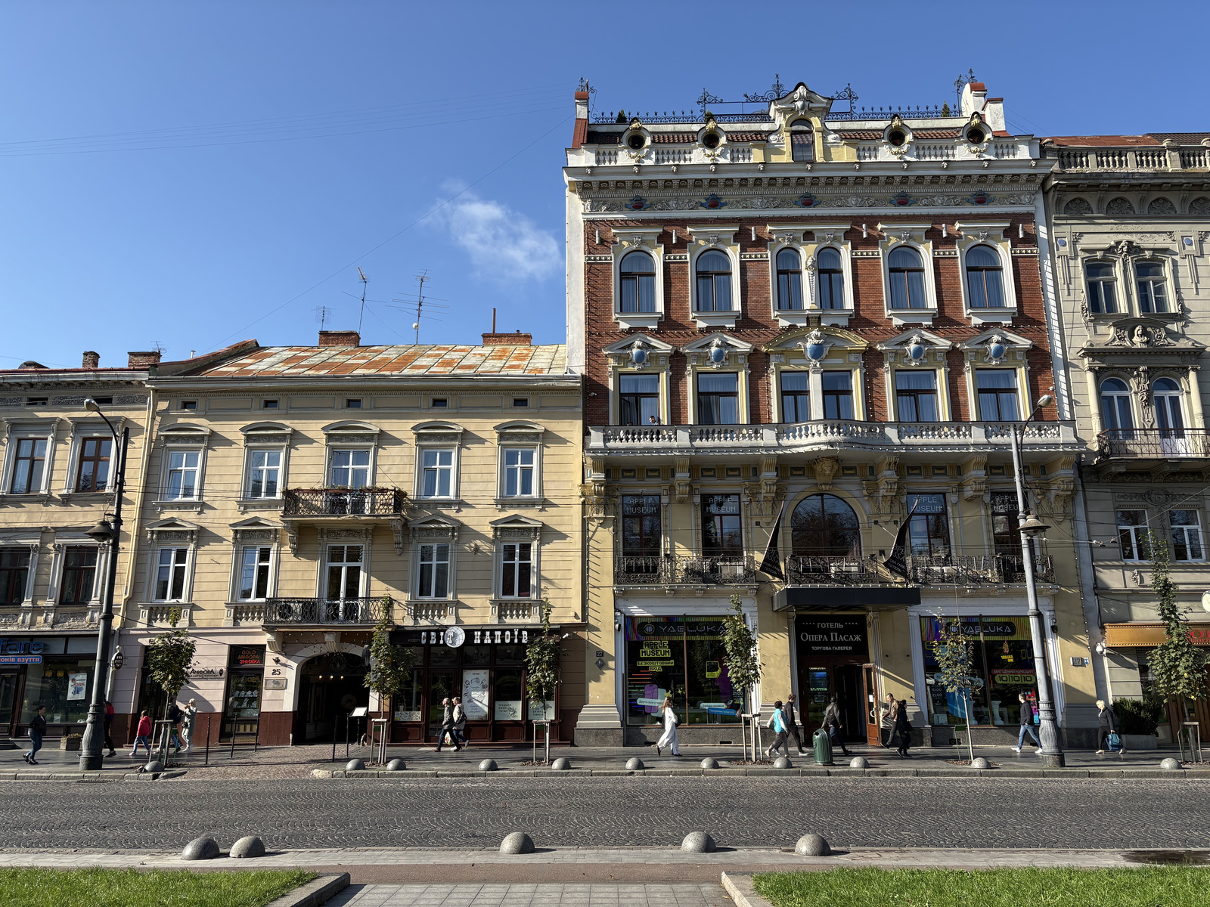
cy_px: 454
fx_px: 909
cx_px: 605
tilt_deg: +13.5
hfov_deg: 67.3
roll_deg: +0.2
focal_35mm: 26
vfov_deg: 53.1
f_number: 1.6
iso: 50
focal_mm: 5.96
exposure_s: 1/2012
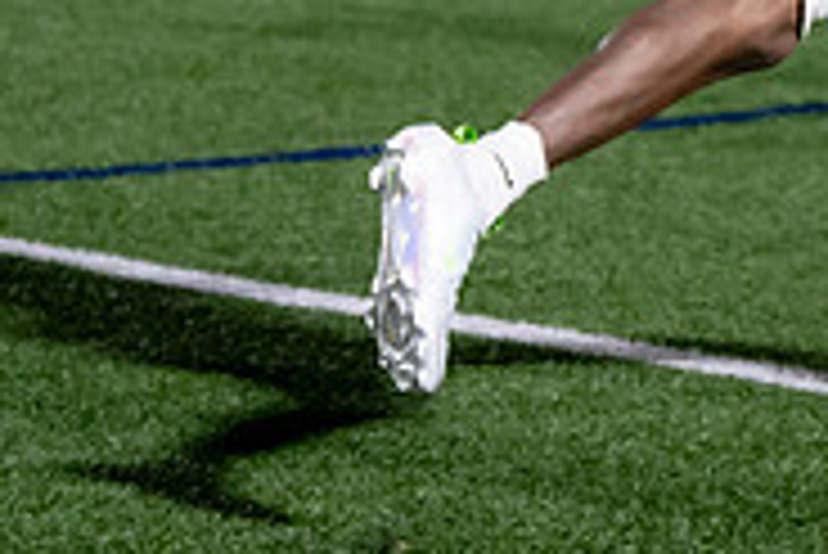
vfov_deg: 4.7
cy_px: -448
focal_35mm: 288
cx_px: 1238
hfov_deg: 7.0
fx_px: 6629
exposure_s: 1/1250
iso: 3200
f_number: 2.8
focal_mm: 70
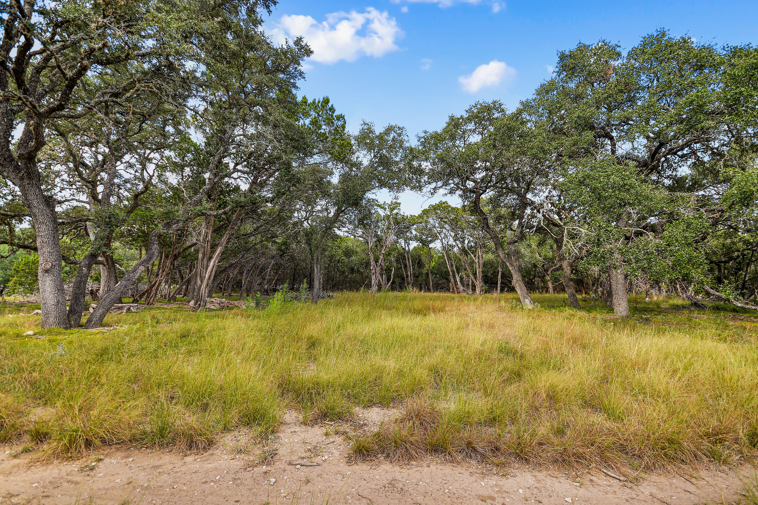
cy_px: 252
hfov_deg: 100.4
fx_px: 316
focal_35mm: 15
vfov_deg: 77.3
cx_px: 379
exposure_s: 1/50
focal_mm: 10
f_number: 5.6
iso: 125
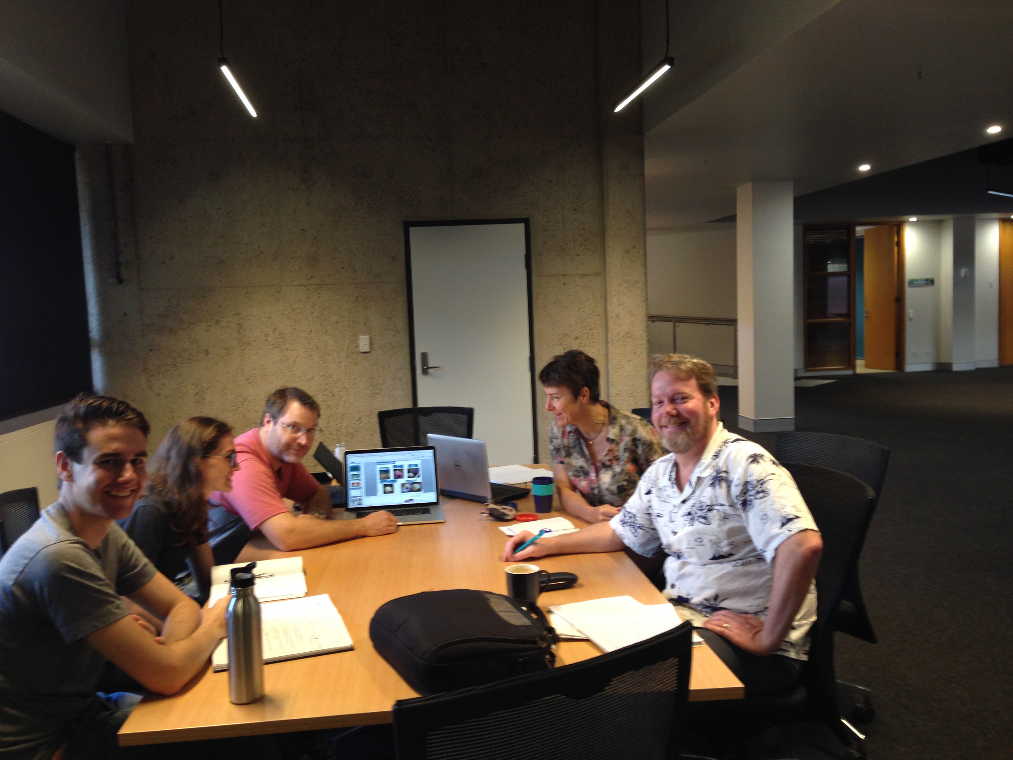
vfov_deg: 42.9
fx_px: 966
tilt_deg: -2.6
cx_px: 506
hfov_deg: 55.4
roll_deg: +0.6
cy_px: 380
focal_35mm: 33
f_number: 2.4
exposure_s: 1/20
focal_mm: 4.12
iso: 80
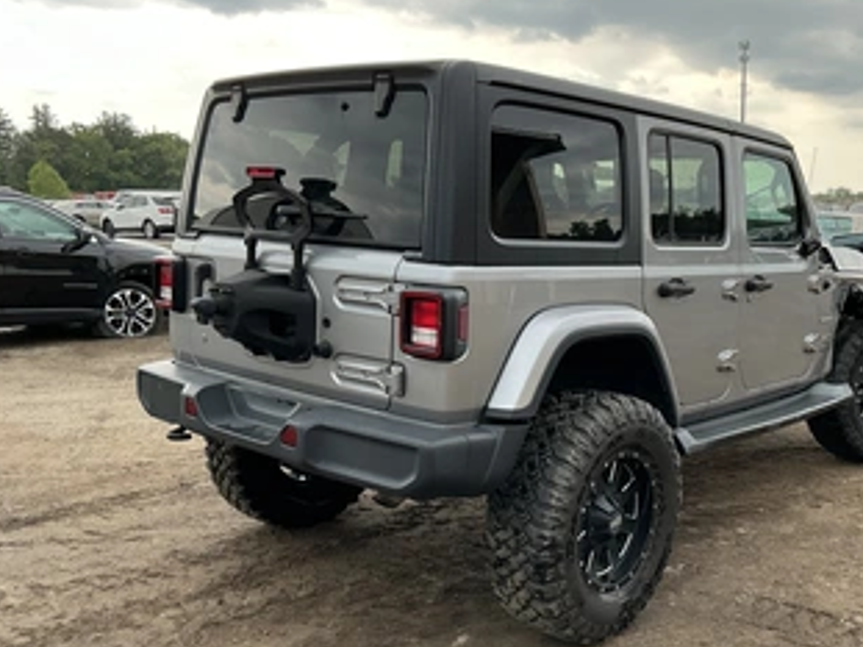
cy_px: 330
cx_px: 536
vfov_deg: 39.6
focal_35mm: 36
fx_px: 897
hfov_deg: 50.9
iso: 20
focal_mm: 3
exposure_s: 1/175
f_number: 1.8
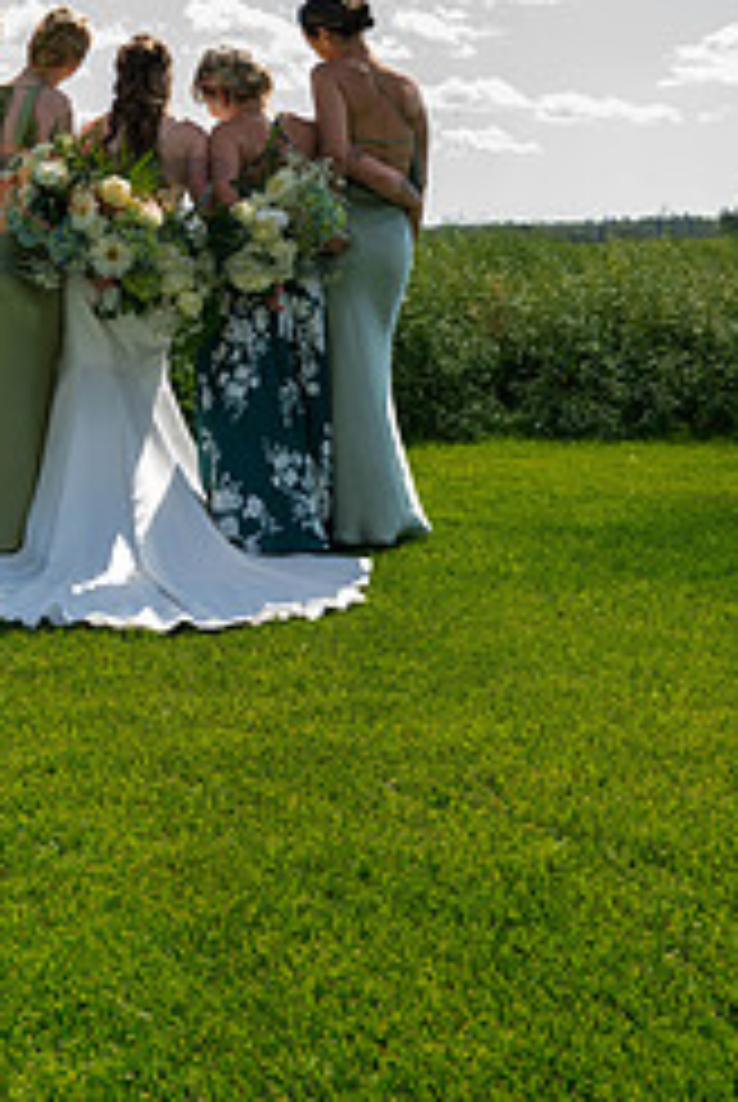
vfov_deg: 29.7
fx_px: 2024
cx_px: 144
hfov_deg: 20.4
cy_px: 207
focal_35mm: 66
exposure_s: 1/500
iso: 400
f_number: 5.6
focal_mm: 36
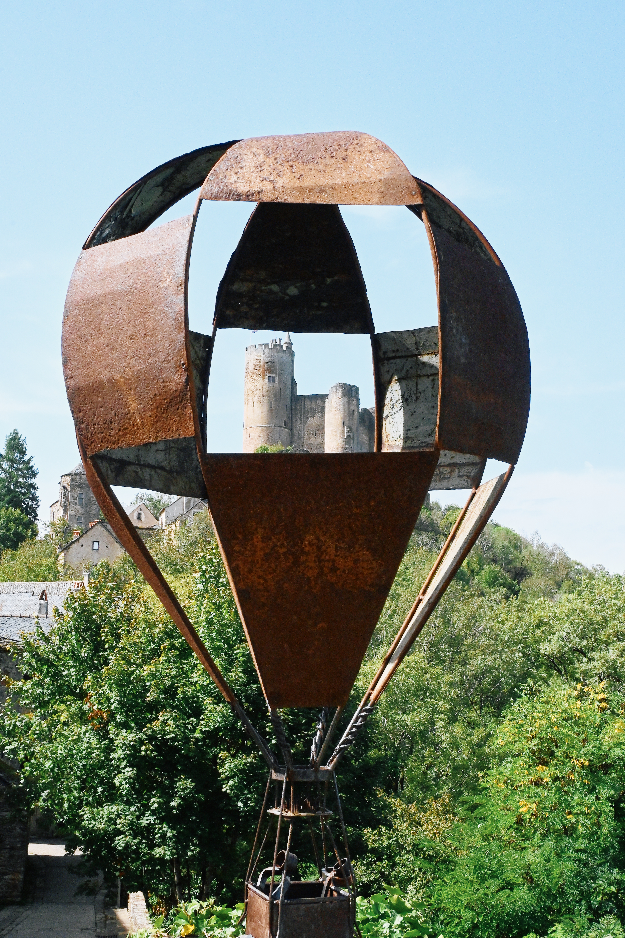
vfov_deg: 43.6
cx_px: 312
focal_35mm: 45
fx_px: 1172
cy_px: 469
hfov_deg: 29.9
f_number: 18
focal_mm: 30
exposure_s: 1/1000
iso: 2000
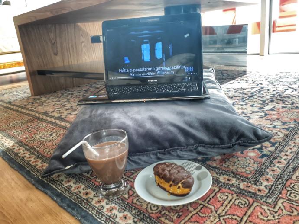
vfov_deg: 51.4
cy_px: 112
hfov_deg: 65.3
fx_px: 233
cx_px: 150
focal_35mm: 27
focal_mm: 3.6
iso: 64
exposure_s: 1/50
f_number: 1.9
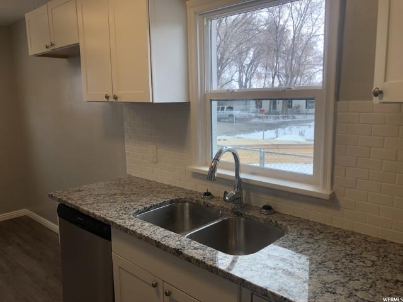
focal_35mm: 28
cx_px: 202
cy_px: 151
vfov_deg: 49.7
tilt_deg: -7.2
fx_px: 326
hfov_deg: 63.4
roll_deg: +1.2
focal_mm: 4
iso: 64
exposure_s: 1/120
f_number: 1.8
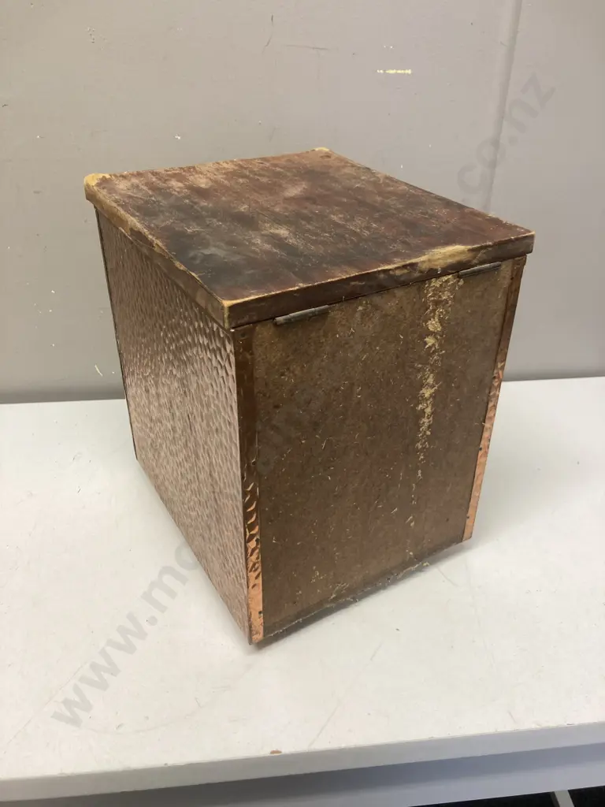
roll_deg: -1.7
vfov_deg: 63.4
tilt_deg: -31.8
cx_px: 302
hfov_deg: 49.7
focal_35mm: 28
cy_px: 404
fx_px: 652
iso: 64
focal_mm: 3.99
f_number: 1.8
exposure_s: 1/50
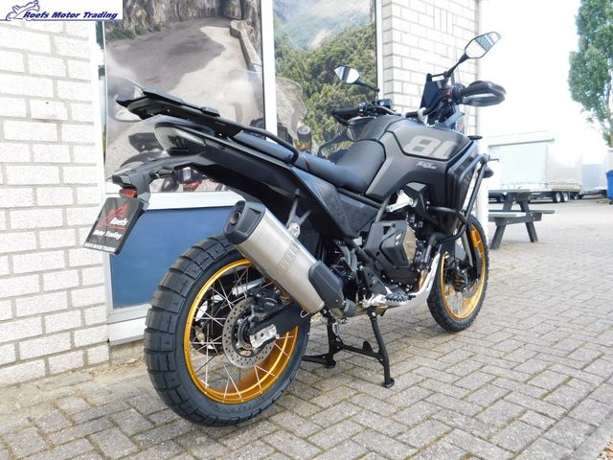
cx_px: 306
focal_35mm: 28
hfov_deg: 63.4
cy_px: 230
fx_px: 496
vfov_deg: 49.7
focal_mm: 4.9
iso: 125
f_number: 3.2
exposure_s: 1/125
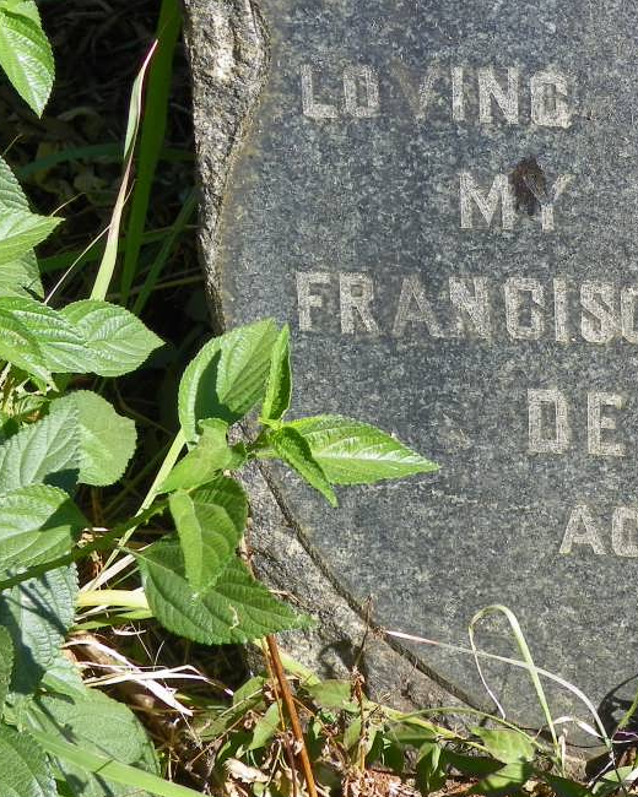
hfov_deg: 12.7
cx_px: 704
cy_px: 294
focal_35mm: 119
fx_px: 2809
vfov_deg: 16.1
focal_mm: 11.8
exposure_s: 1/160
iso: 64
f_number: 4
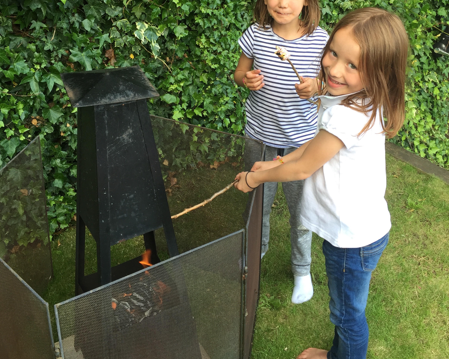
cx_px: 223
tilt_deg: -20.2
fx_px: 505
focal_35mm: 38
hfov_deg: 47.9
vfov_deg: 38.3
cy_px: 95
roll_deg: +1.9
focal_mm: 4.15
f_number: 2.2
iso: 32
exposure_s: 1/104
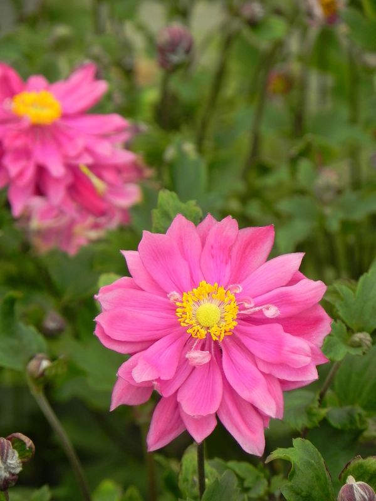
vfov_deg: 4.7
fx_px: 6155
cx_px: 188
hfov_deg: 3.5
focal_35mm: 425
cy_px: 250
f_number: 5
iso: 160
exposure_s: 1/250
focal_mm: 75.7
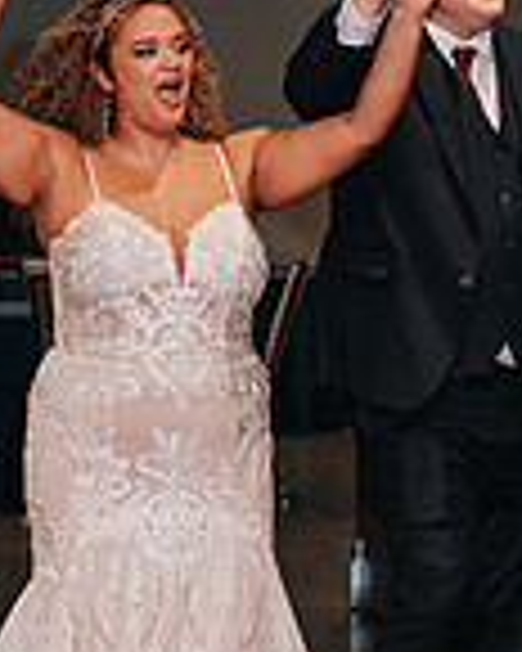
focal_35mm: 160
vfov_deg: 12.1
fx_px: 3090
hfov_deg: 9.7
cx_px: 246
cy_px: 324
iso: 1000
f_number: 2.8
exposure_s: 1/200
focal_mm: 35
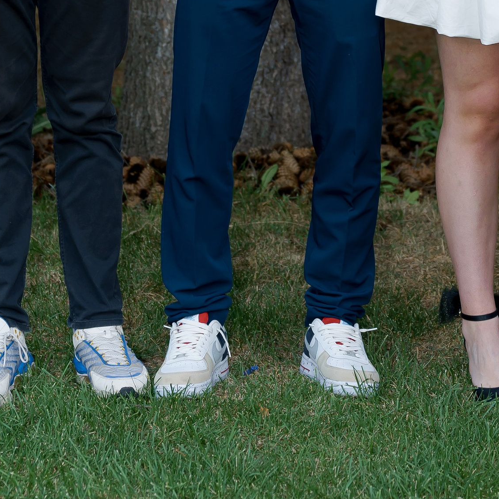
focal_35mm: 164
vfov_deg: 10.5
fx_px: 2675
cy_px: -123
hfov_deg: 10.7
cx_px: 311
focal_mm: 57
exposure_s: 1/125
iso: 160
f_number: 3.2
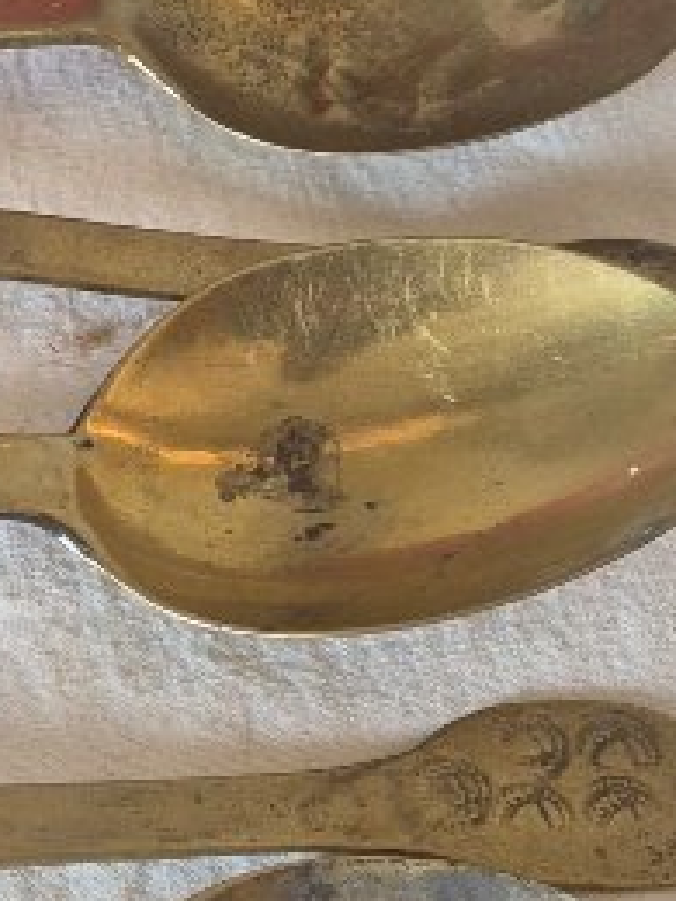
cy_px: 416
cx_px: 128
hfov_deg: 13.9
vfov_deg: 18.5
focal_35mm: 106
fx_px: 2760
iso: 800
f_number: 1.8
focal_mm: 5.4
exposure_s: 1/100
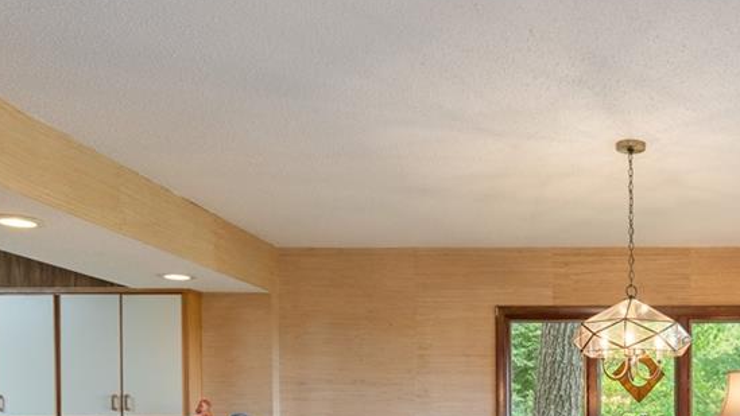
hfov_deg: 45.4
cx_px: 570
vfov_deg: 25.9
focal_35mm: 43
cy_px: 441
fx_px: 844
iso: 320
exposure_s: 1/20
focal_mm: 22
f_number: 7.1
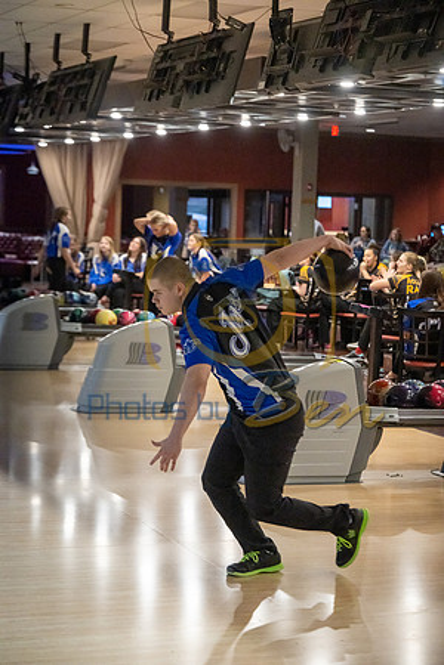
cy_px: 332
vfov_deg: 23.9
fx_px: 1572
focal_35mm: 85
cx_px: 222
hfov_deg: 16.1
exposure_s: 1/800
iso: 4000
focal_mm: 85
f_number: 3.5
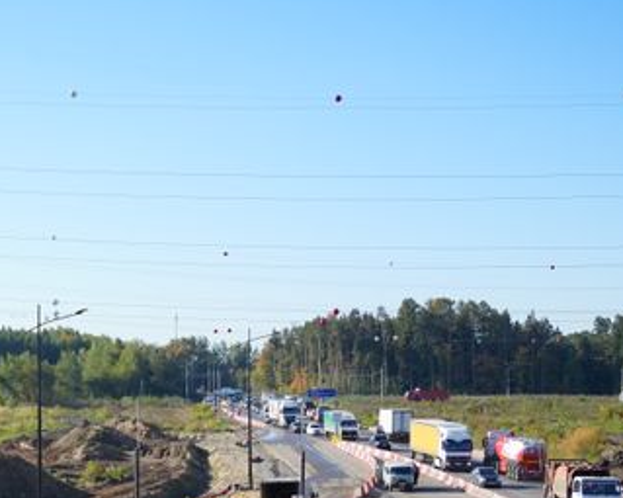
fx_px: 1401
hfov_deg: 25.0
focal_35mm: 76
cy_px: 445
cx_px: 239
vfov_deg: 19.8
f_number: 2.8
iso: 640
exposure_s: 1/8000
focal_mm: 37
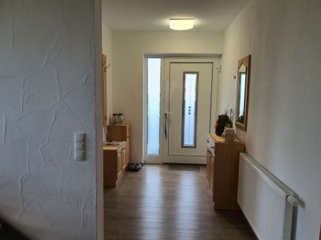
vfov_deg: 53.1
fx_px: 241
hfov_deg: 67.3
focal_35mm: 26
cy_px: 120
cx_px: 160
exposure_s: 1/100
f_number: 2.4
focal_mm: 4.3
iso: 64
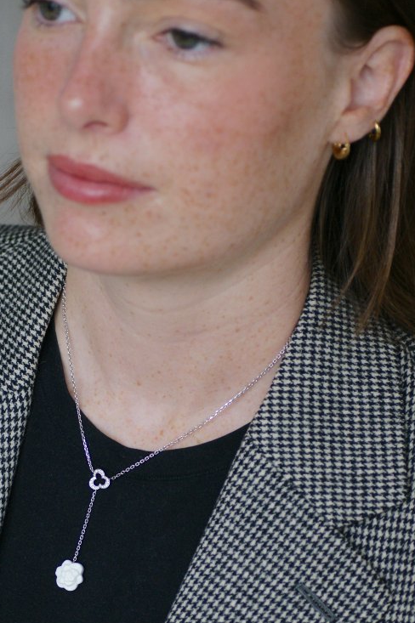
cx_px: 109
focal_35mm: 172
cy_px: 479
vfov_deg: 11.9
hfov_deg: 8.0
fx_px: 2977
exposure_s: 1/125
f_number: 2.8
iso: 640
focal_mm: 70
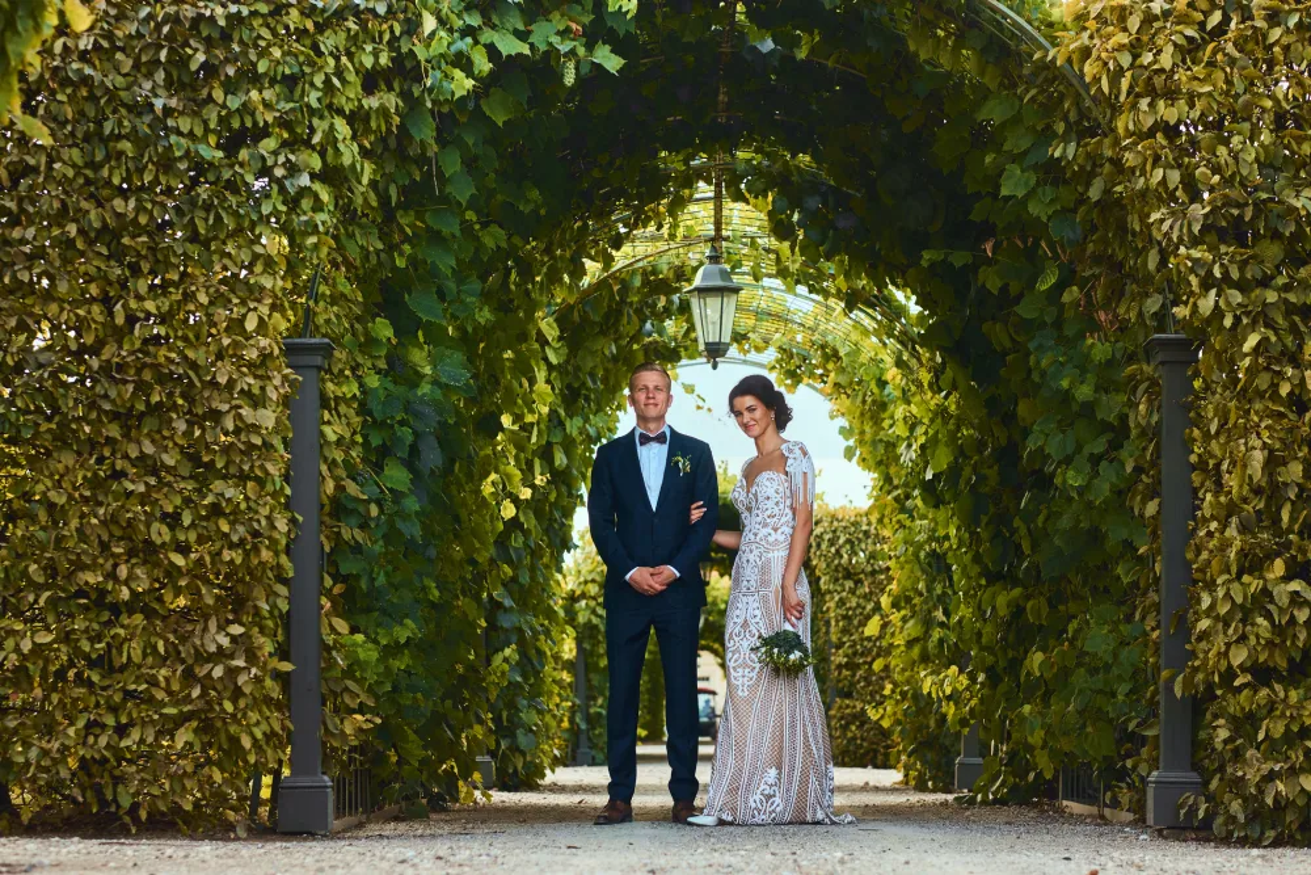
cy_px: 438
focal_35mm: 84
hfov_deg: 24.2
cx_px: 656
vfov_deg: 16.3
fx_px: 3059
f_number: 2.8
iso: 200
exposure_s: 1/500
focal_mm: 56
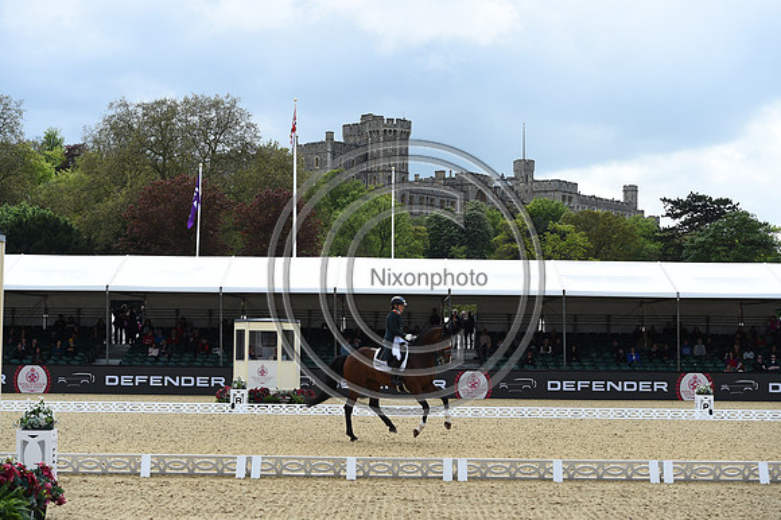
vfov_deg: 19.4
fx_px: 1518
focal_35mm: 70
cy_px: 260
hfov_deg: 28.9
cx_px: 390
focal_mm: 70
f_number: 5
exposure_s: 1/1250
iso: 220
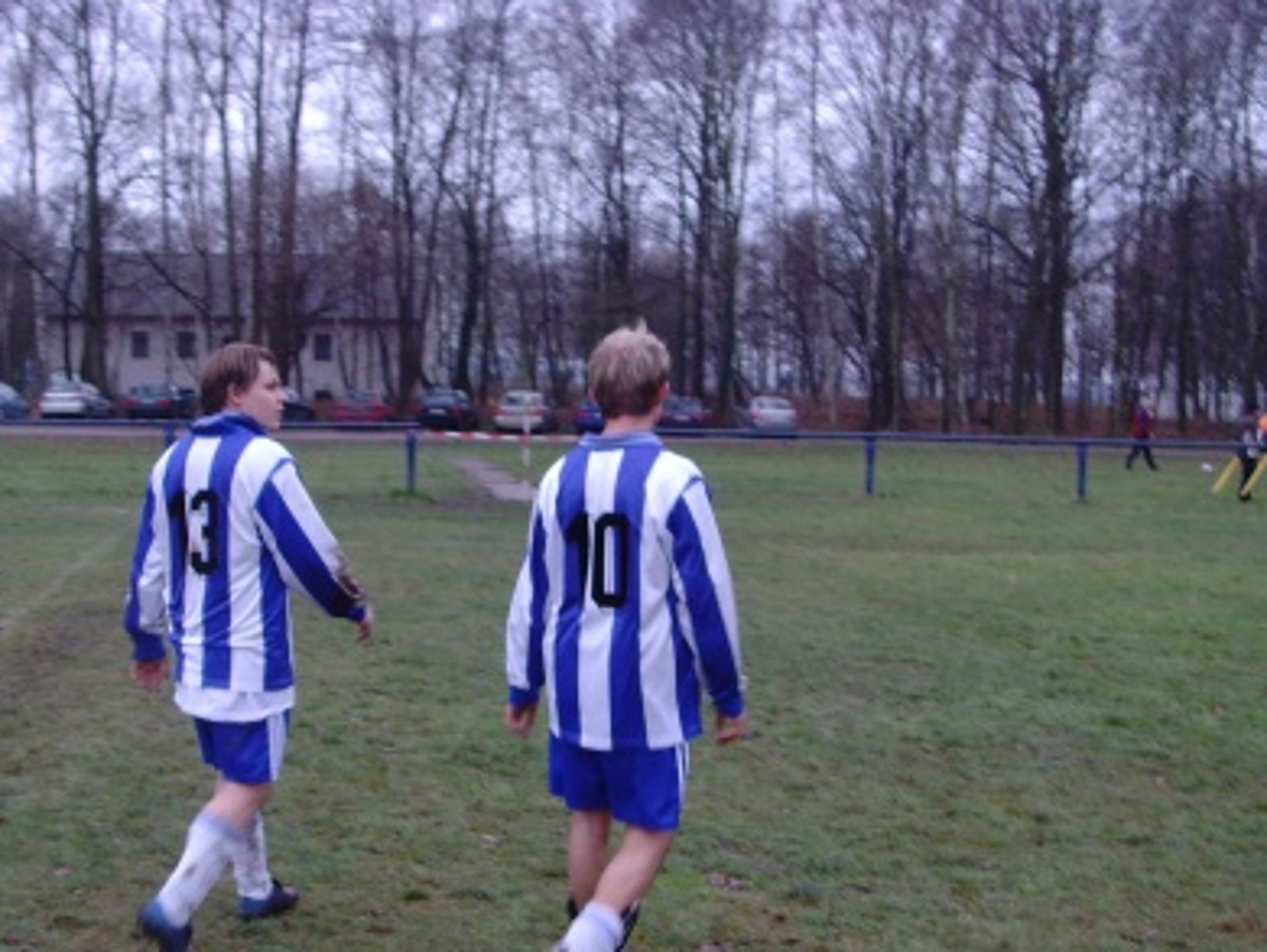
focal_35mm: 50
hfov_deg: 38.1
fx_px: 1831
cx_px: 556
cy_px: 593
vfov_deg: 29.0
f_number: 3.5
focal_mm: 6.6
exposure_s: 1/45
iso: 200
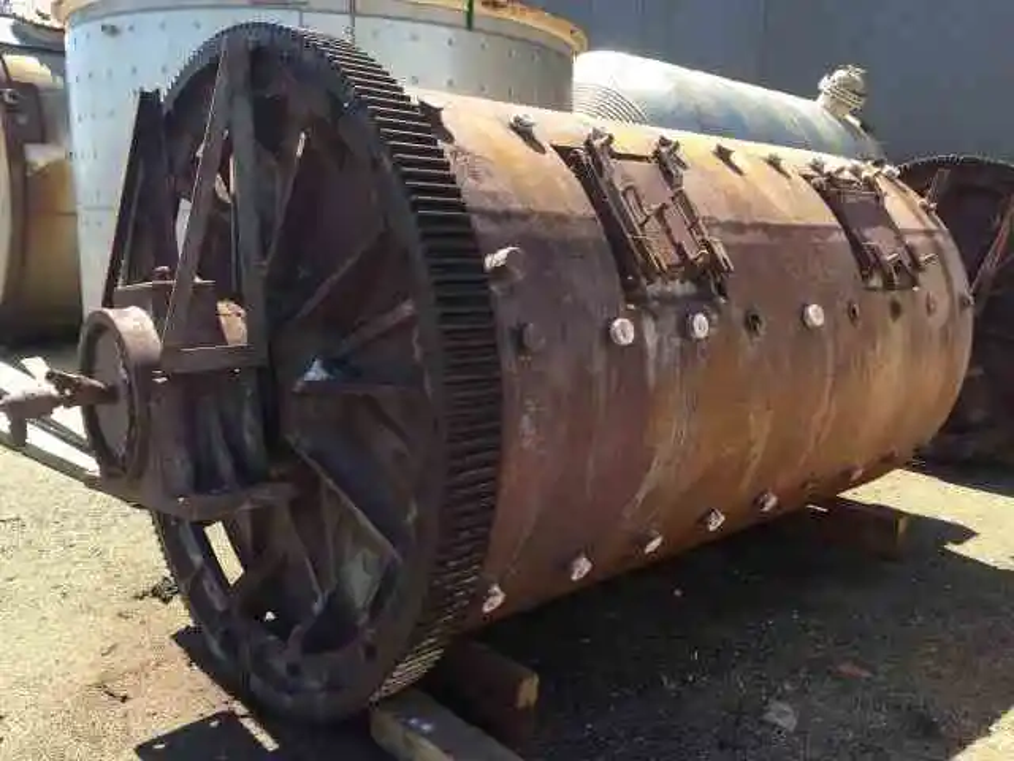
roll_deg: -0.7
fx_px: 849
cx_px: 507
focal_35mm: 29
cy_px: 380
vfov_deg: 48.2
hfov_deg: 61.7
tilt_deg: -10.6
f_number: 2.2
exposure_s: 1/380
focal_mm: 4.15
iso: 32
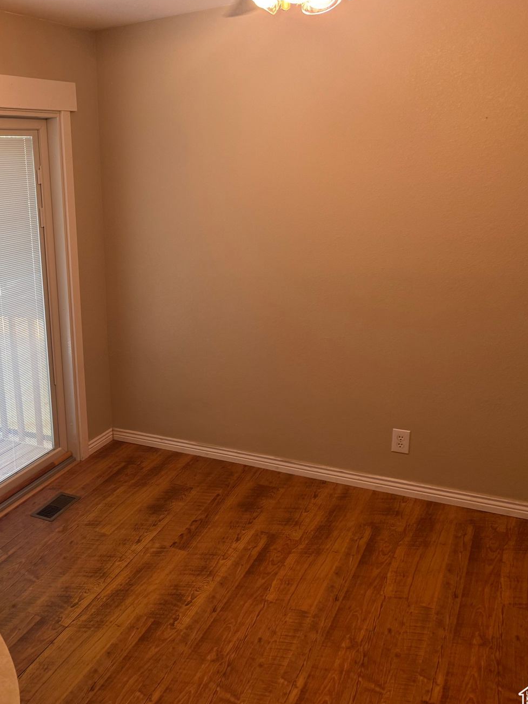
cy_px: 355
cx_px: 69
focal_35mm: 33
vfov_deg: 55.4
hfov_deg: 40.2
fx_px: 671
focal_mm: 6.76
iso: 125
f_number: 1.78
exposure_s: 1/60
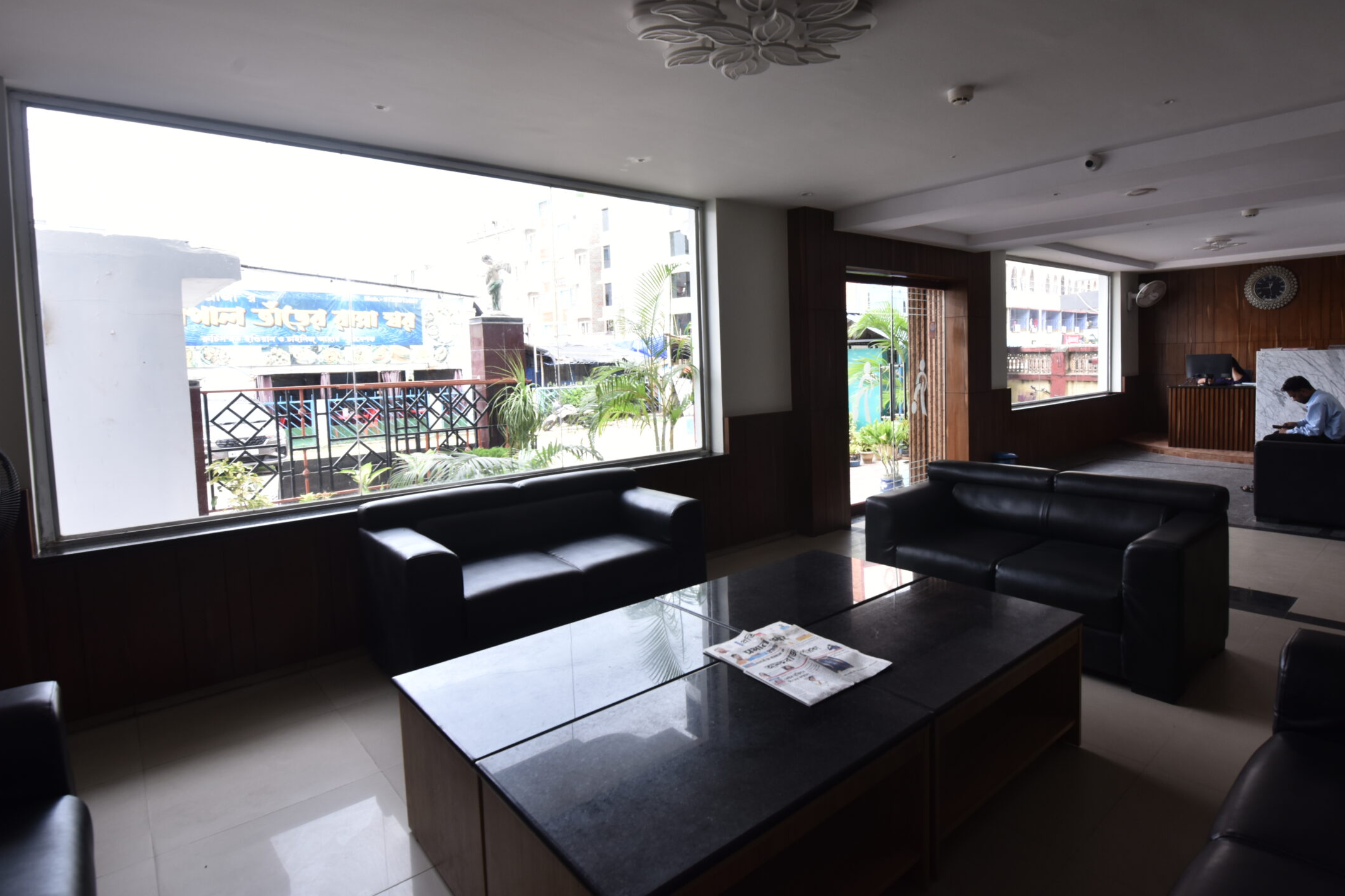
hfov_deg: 89.7
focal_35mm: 18
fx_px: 672
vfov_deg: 67.1
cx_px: 743
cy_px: 394
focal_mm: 15
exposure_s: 1/20
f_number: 8
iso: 400
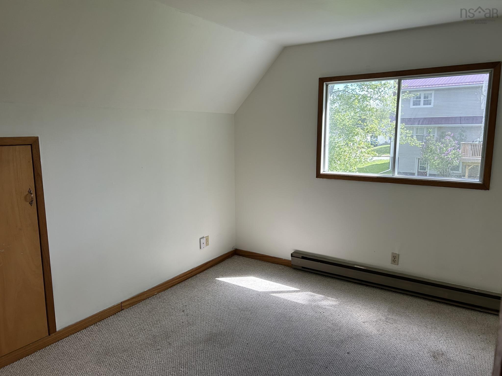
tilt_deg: -9.3
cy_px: 188
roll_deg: +0.6
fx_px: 377
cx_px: 251
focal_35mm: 26
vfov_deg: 53.1
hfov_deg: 67.3
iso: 40
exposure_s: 1/286
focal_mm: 5.7
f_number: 1.5
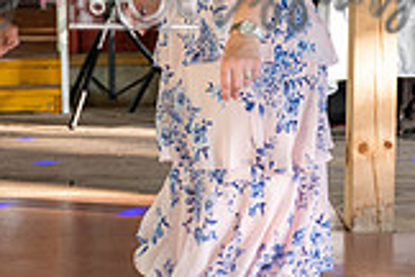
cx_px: -149
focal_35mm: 129
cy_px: 180
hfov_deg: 15.1
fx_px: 1487
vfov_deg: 10.6
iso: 1000
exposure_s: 1/125
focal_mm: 36
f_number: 2.8
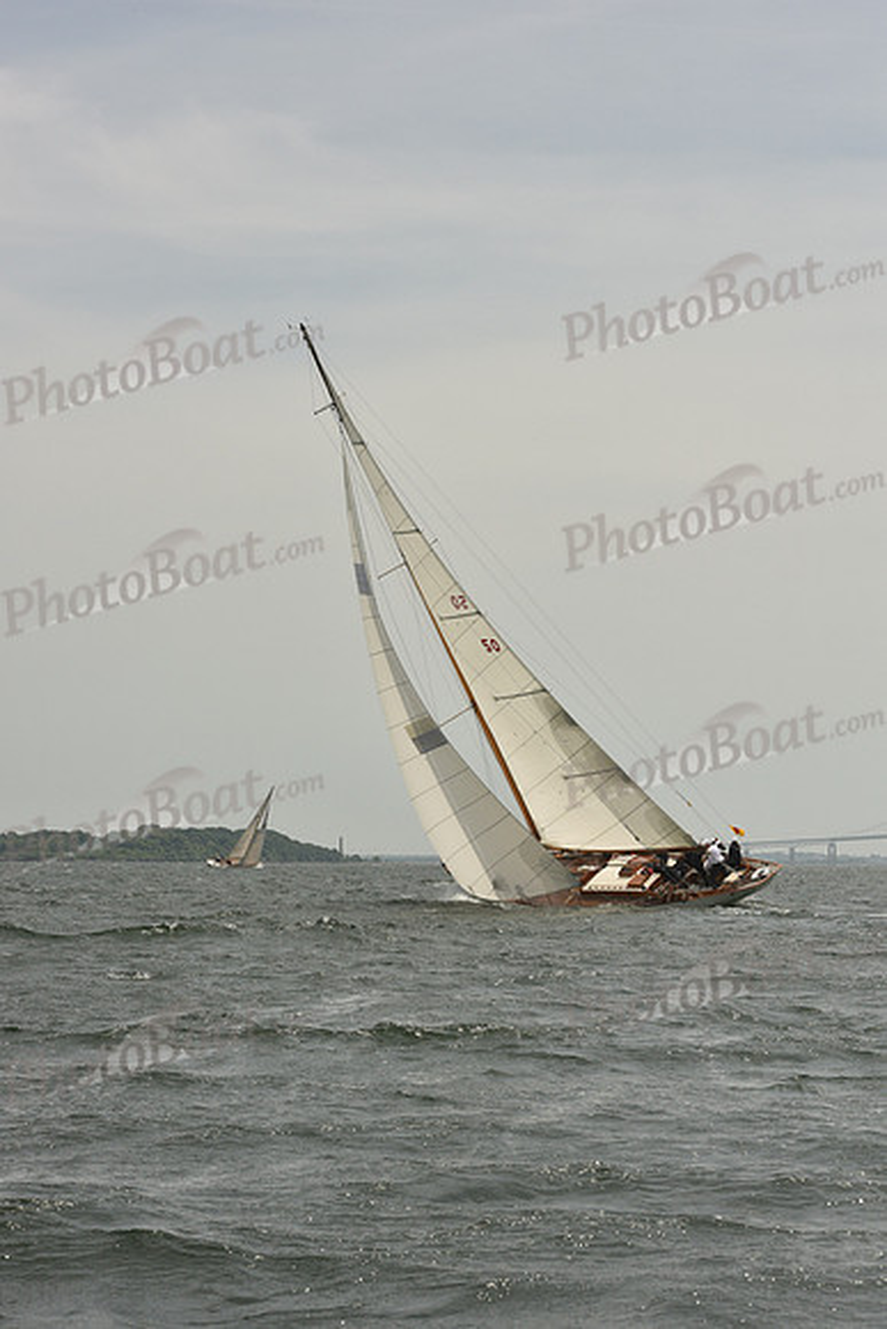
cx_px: 444
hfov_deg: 19.5
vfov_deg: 28.8
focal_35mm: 70
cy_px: 664
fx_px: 2585
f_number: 10
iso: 400
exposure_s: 1/1600
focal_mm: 70
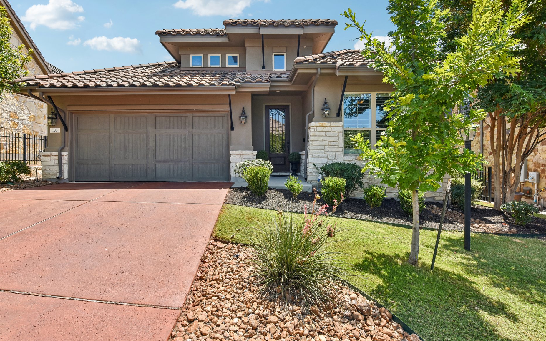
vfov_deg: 64.7
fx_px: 268
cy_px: 149
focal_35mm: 18
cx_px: 253
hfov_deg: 90.9
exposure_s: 1/250
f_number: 8
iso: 100
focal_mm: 16
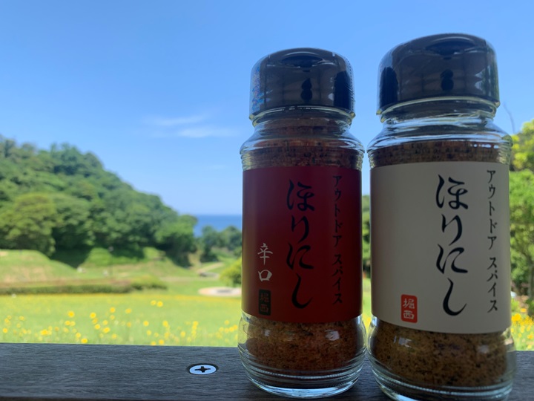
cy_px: 200
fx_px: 401
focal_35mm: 26
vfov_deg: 53.1
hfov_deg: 67.3
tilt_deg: +1.8
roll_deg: -0.2
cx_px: 267
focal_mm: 4.25
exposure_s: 1/903
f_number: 1.8
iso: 25
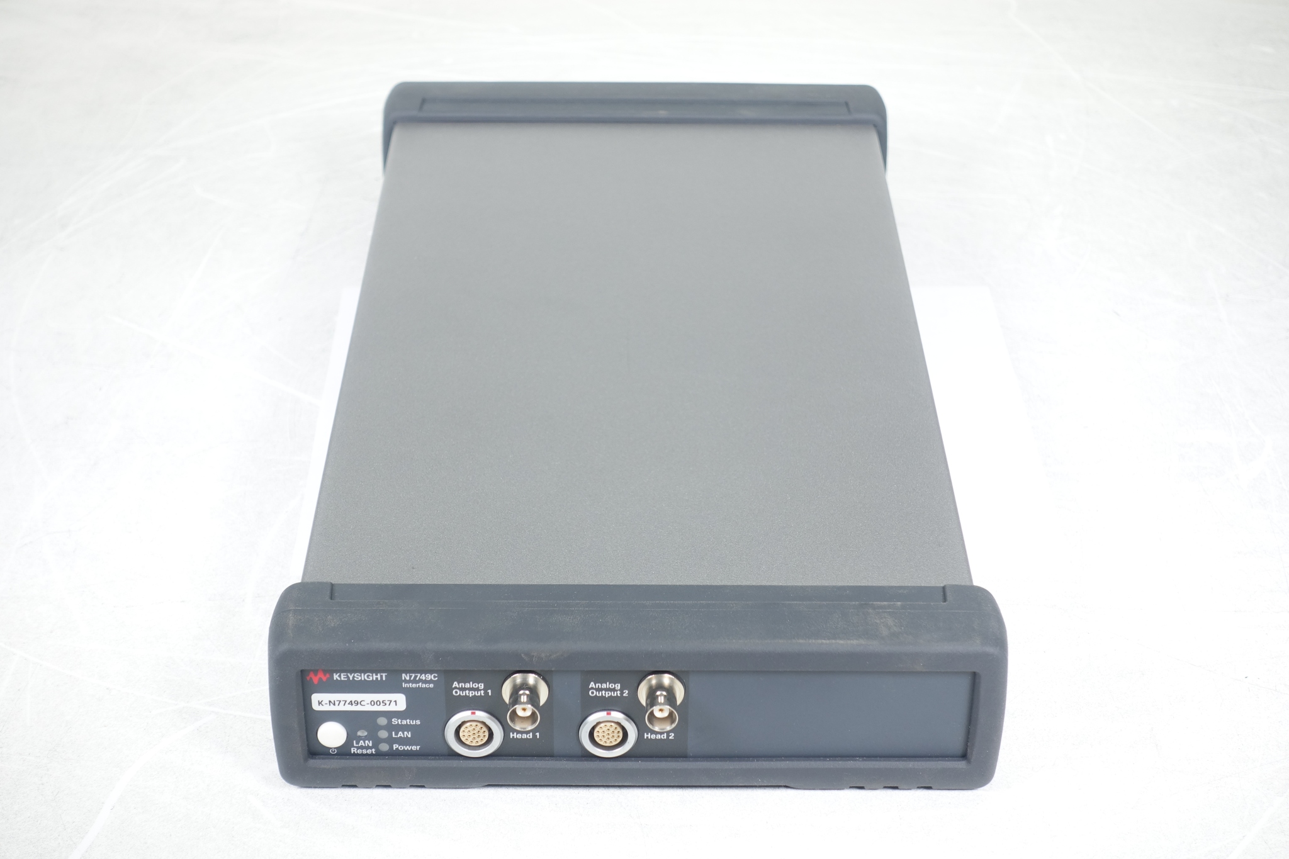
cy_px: 430
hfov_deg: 28.8
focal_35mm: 70
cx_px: 644
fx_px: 2506
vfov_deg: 19.5
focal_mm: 25.7
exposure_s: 1/100
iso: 125
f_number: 4
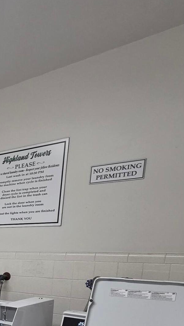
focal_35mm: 38
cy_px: 309
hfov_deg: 20.9
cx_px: -150
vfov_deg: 46.2
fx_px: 329
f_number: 2.2
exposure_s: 1/120
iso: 160
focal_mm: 2.2
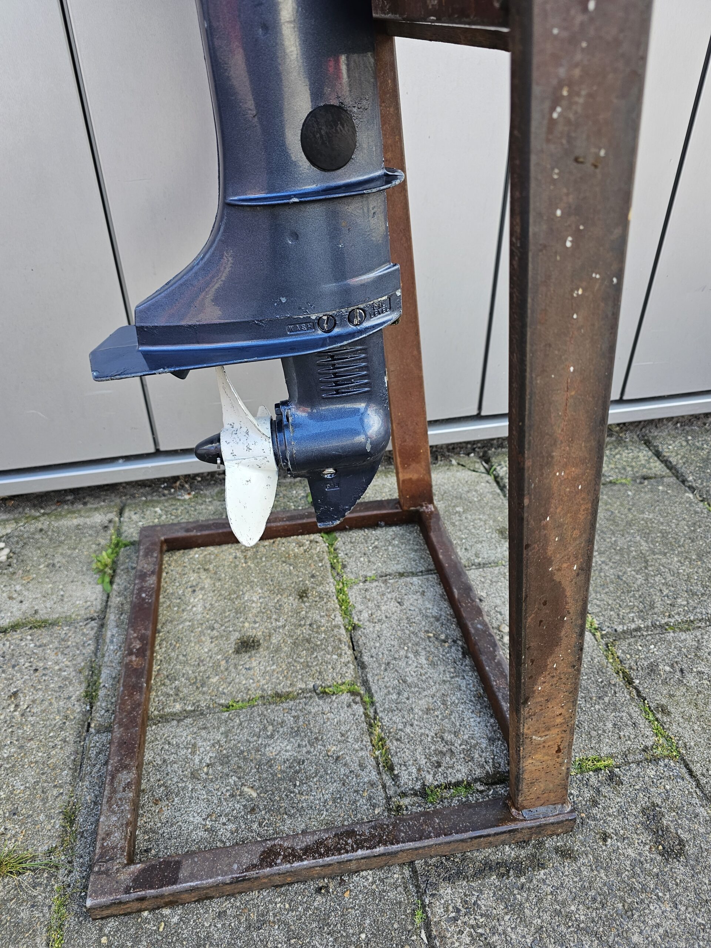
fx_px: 630
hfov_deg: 58.9
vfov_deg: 73.9
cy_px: 474
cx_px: 356
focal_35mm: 23
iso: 40
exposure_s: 1/190
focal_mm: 6.3
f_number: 1.7
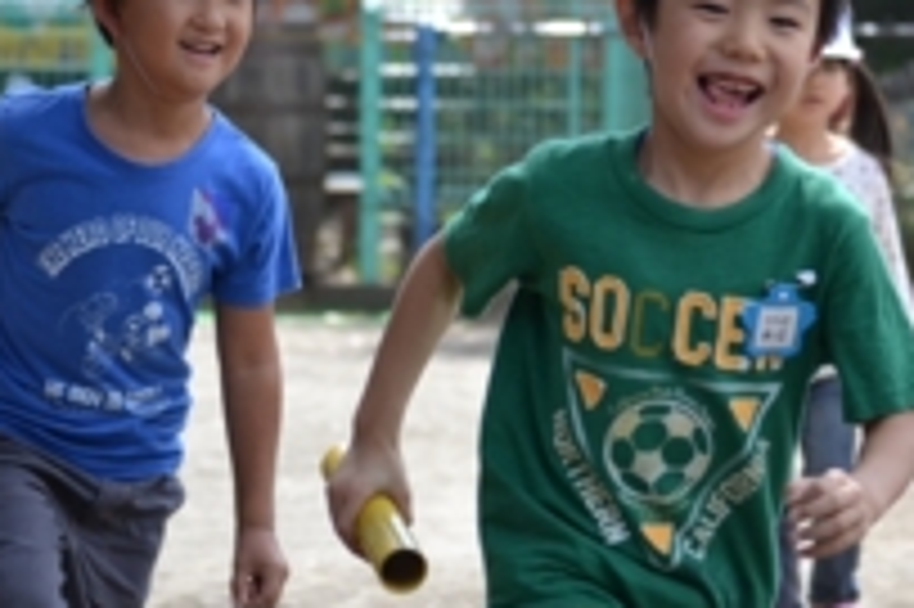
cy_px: 200
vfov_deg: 6.8
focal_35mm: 201
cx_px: 500
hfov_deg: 10.2
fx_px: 5099
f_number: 4.5
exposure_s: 1/1000
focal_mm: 68
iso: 400
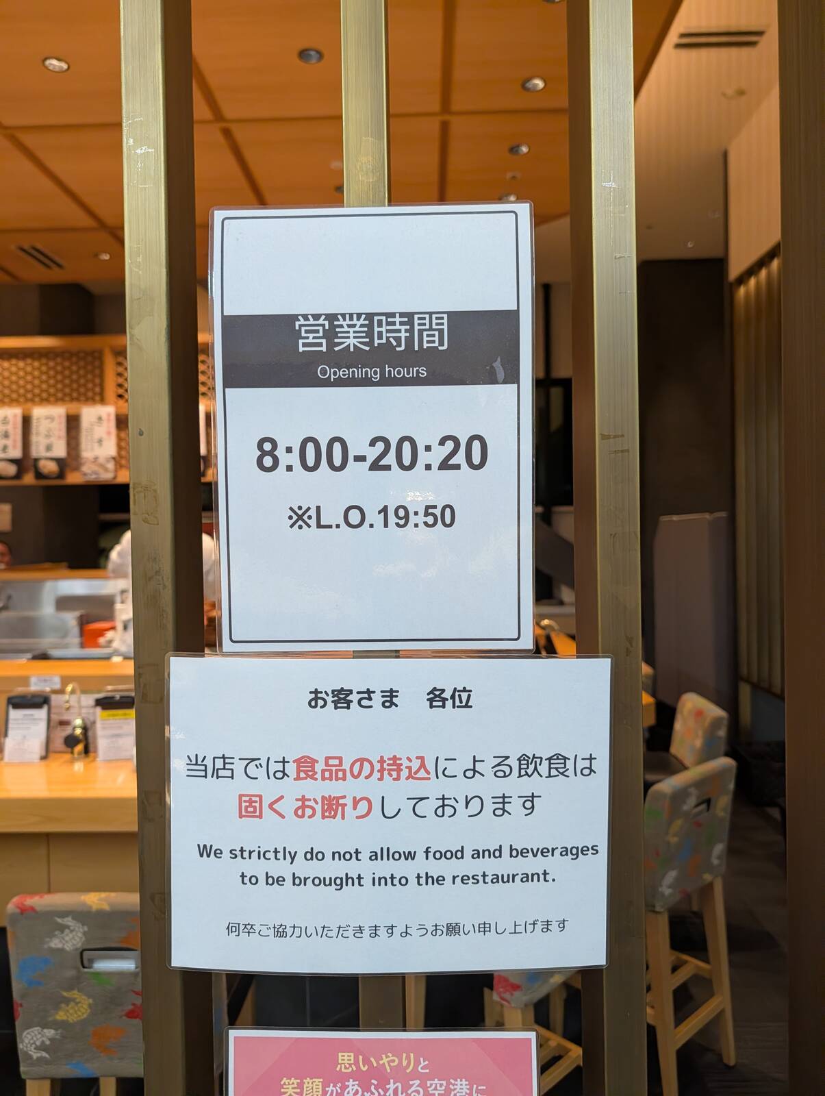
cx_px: 412
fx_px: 761
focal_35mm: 24
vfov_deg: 71.5
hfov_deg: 56.9
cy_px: 548
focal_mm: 6.9
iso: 1586
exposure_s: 1/805
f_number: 1.68
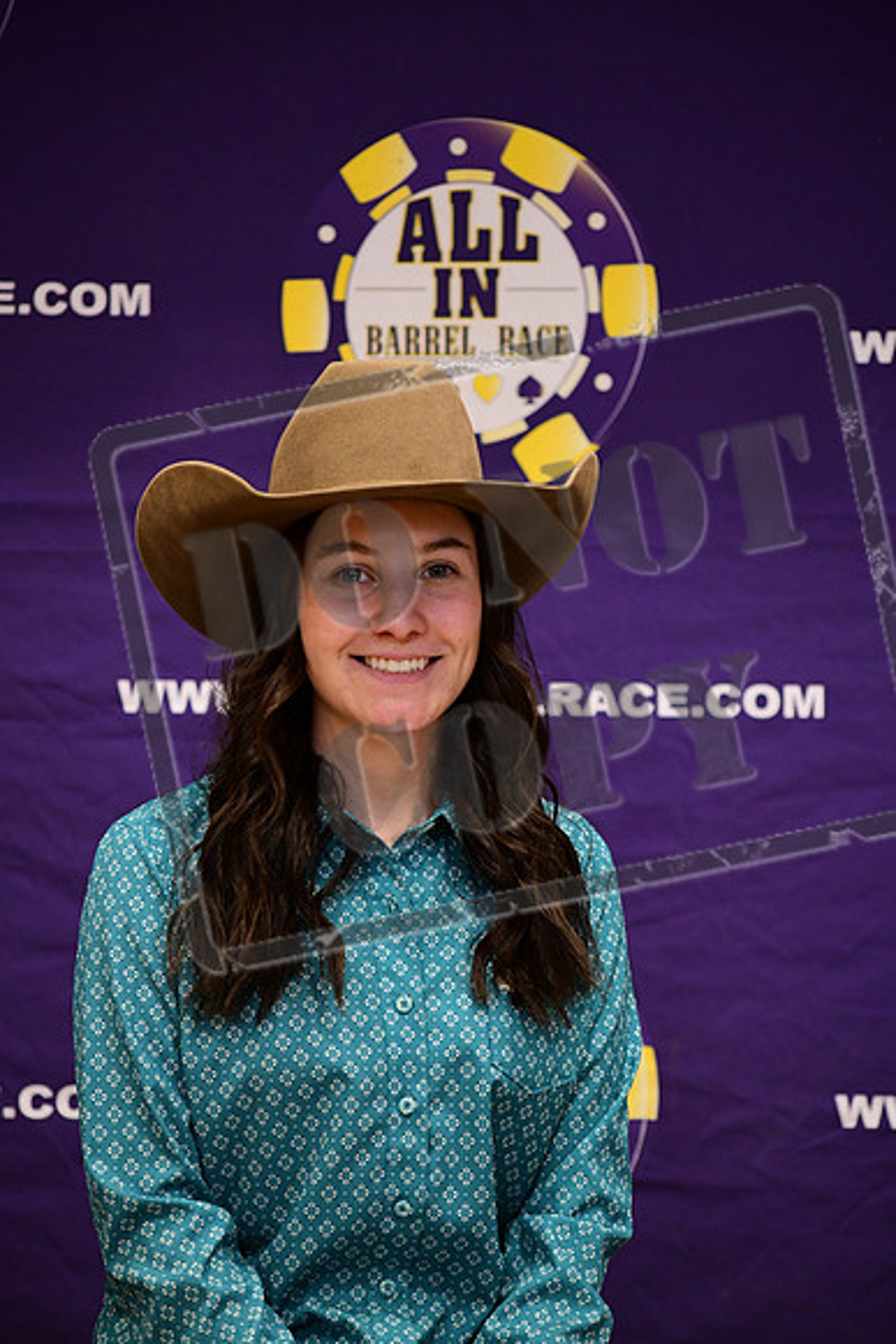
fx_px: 4328
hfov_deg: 11.8
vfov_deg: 17.6
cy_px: 672
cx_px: 448
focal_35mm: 116
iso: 2500
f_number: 4.2
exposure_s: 1/250
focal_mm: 116
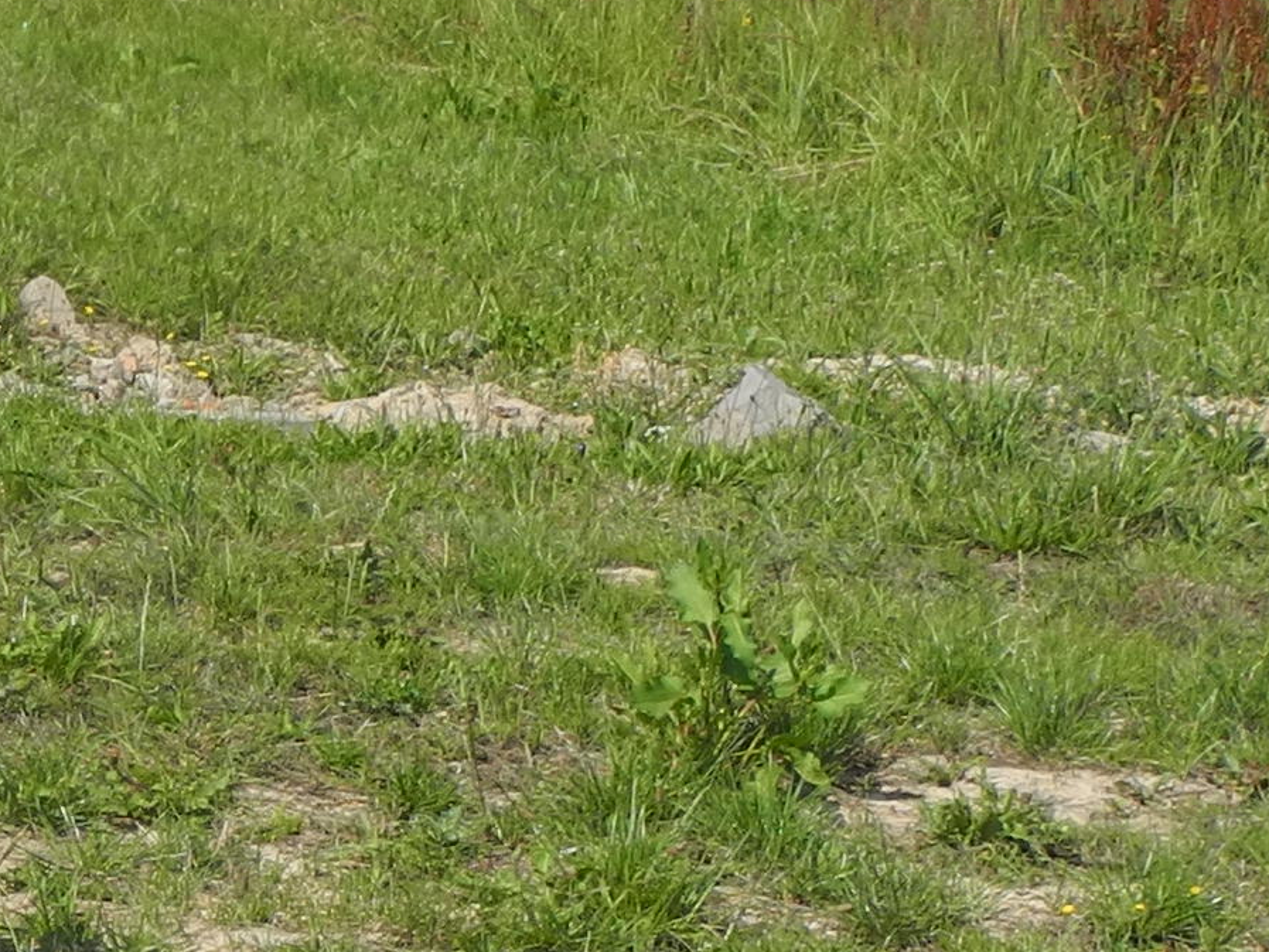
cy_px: 1031
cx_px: -1050
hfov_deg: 14.2
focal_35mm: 122
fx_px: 4473
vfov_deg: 12.0
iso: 100
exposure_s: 1/800
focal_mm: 6.4
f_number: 4
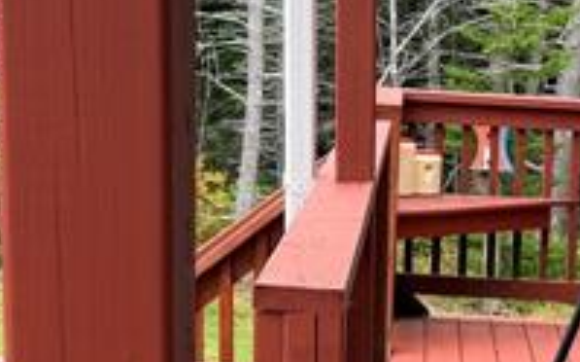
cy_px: 490
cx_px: 493
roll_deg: -2.1
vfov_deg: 9.8
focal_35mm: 131
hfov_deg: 15.8
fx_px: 2069
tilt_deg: -12.3
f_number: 1.78
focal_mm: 6.76
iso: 64
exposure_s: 1/168
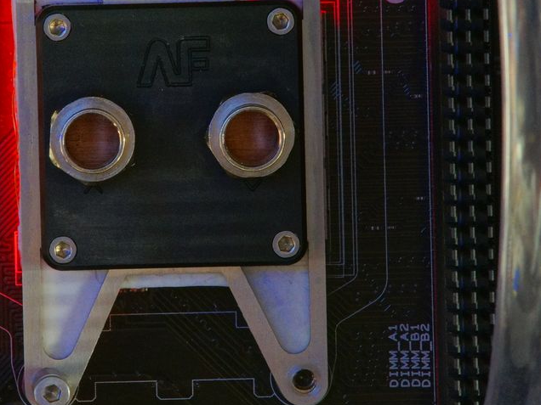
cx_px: 192
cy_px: 155
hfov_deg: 3.6
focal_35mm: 544
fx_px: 8502
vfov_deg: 2.7
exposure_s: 5
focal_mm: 200
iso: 1600
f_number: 20
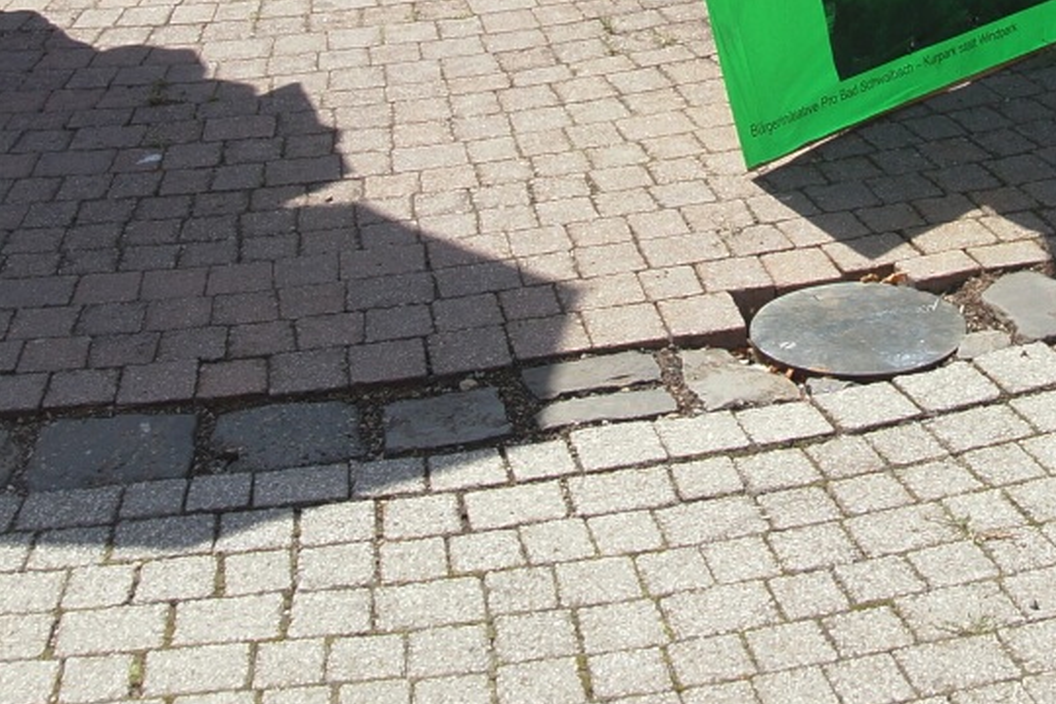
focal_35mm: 100
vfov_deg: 13.2
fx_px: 2933
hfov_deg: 20.3
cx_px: 794
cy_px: -238
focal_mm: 18
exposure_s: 1/200
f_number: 6.7
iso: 200
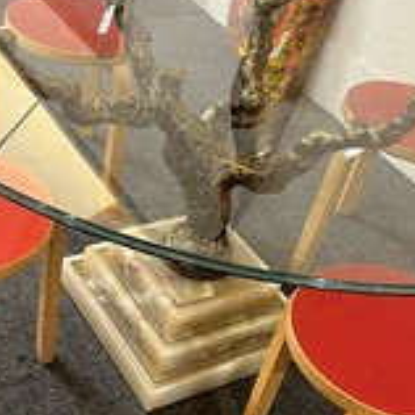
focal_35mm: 58
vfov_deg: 29.5
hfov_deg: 29.4
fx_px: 787
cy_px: 252
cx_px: 155
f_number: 1.6
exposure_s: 1/50
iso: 250
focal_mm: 5.1
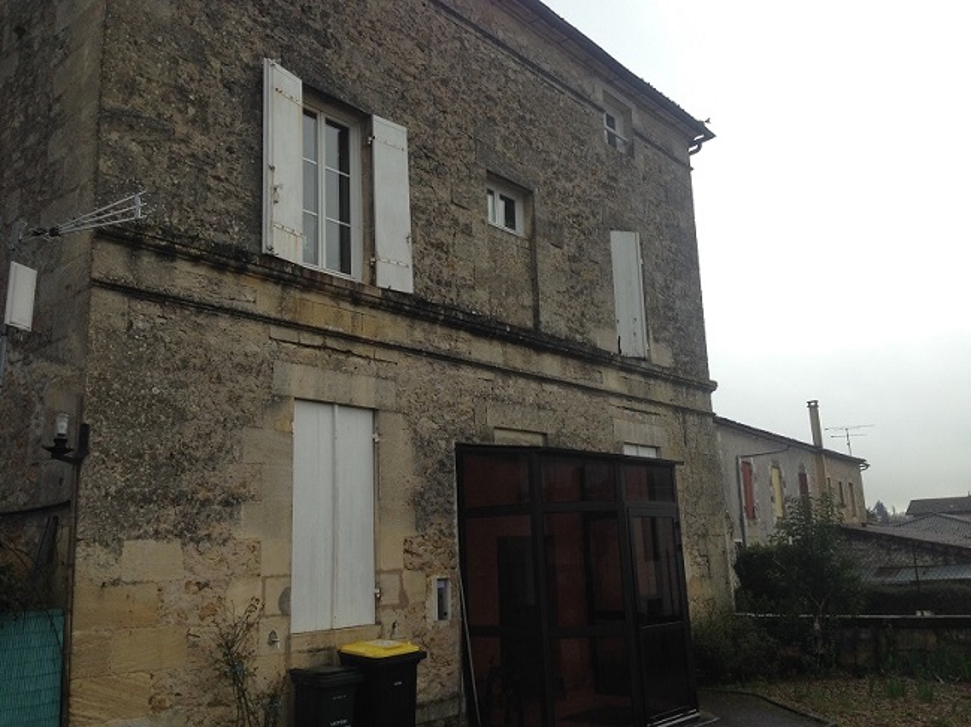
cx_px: 486
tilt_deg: +14.2
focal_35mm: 33
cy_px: 364
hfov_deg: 55.4
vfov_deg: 42.9
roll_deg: +2.4
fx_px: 925
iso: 50
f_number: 2.4
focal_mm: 4.12
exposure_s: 1/319
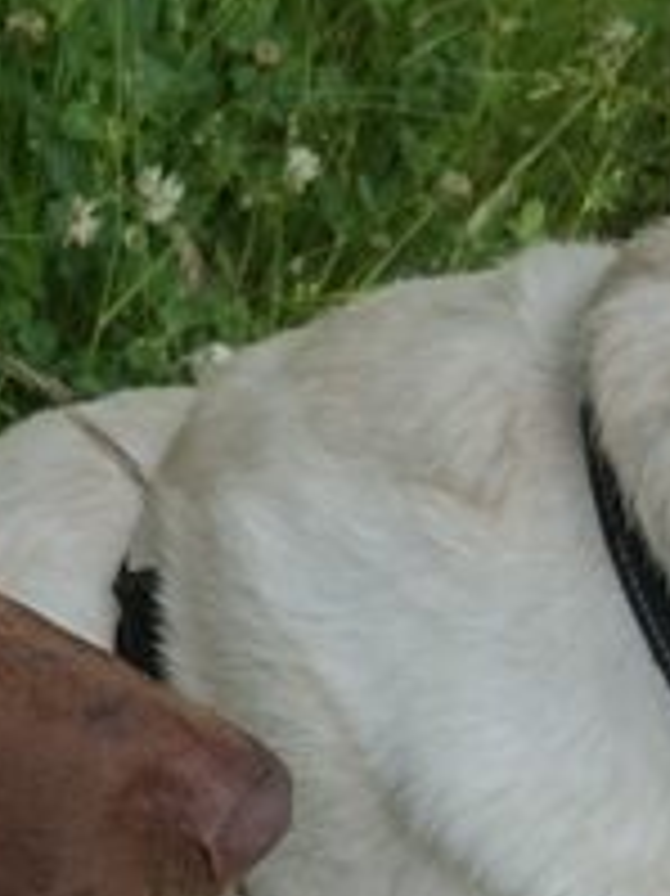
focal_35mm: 139
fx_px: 3591
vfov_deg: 13.7
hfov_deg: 10.7
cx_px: 288
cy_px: 1112
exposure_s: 1/1135
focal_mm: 4.71
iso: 100
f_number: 1.7
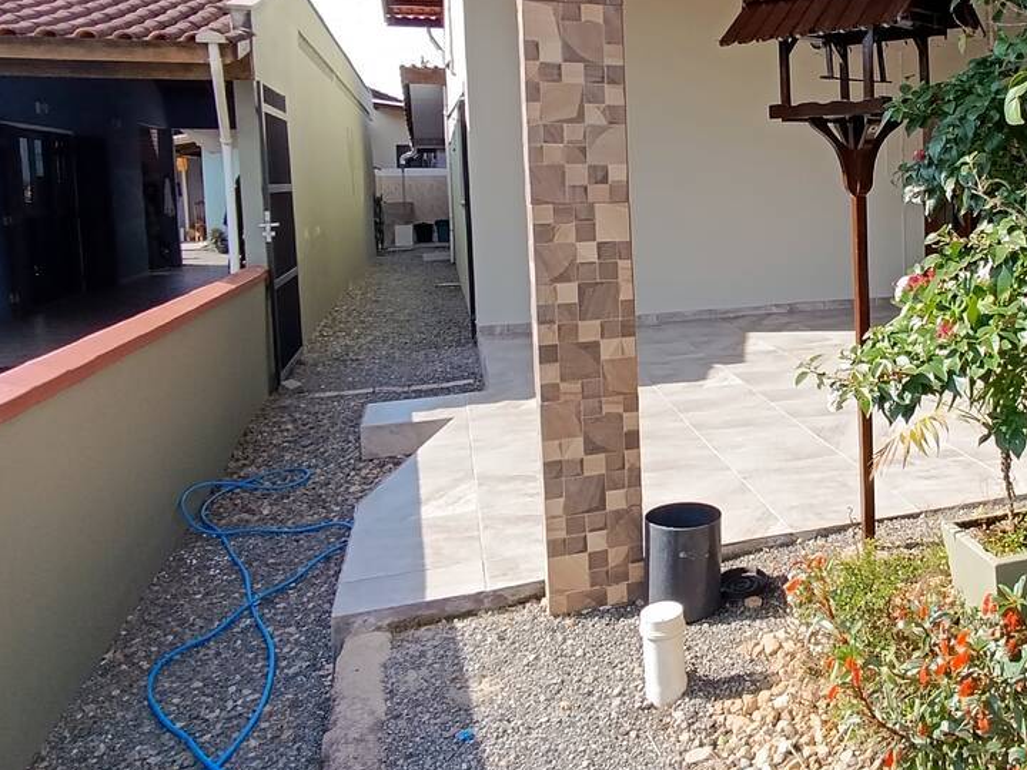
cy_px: 235
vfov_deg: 43.3
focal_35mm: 32
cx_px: 879
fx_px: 949
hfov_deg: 51.7
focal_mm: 1.65
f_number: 2.2
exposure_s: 1/281
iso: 50
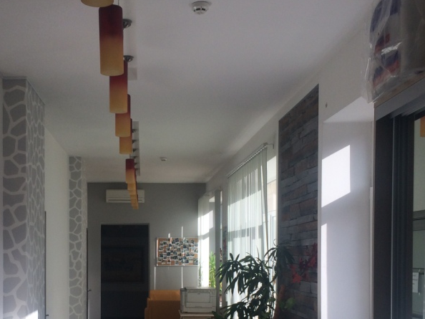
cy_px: 255
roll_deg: +0.3
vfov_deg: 28.5
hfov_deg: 37.7
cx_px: 133
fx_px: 614
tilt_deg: -2.0
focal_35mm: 50
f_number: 2.2
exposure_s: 1/733
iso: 32
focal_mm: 4.15
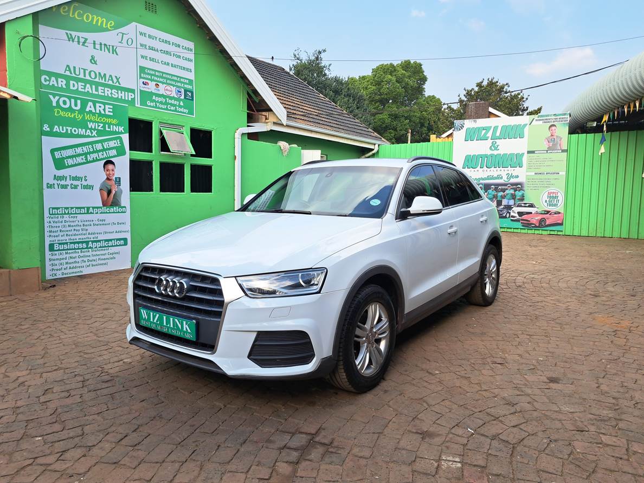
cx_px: 322
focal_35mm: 24
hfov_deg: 71.6
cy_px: 242
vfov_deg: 56.8
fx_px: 446
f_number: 1.8
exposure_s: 1/410
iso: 50
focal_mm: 5.23
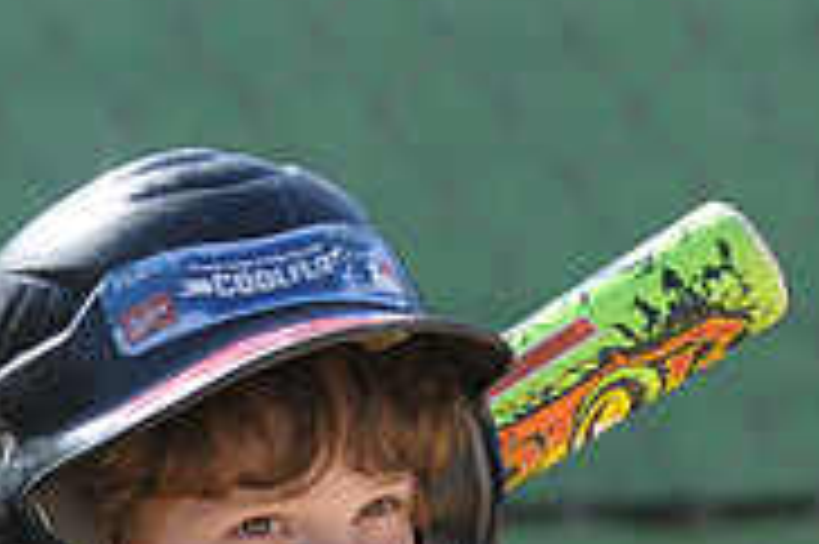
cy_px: 794
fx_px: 22774
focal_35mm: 1002
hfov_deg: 2.1
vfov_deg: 1.4
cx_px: 320
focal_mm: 210
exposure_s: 1/2000
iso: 640
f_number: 4
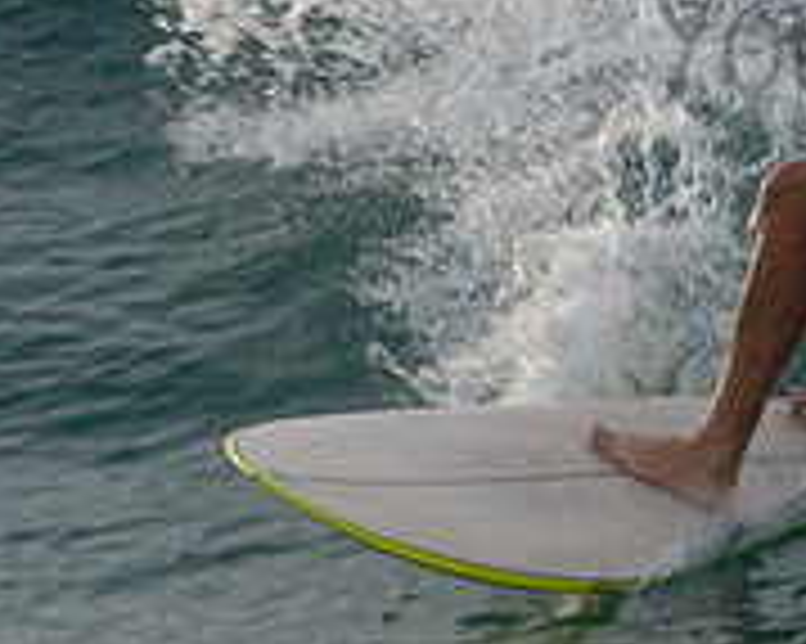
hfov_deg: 1.2
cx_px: 1112
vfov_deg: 1.0
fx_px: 38123
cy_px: -11
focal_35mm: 1599
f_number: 6.3
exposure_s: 1/200
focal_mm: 350
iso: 100
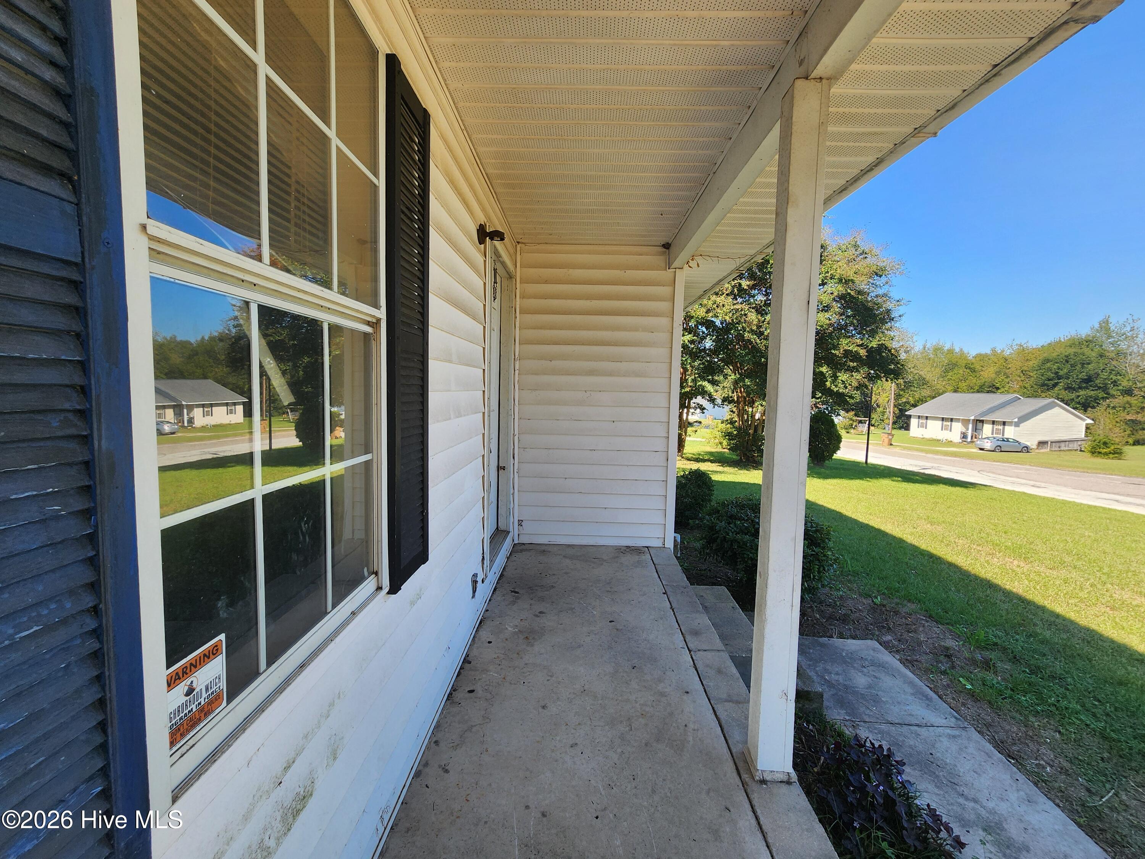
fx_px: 430
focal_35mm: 13
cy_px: 430
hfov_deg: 106.2
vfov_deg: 89.9
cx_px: 572
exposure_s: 1/572
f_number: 2.2
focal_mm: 2.2
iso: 50
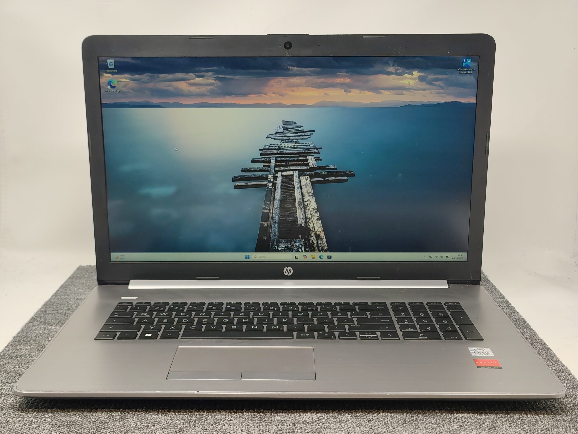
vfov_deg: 31.5
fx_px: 768
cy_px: 217
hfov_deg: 41.2
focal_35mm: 46
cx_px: 289
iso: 160
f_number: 1.7
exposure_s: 1/100
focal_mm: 6.07
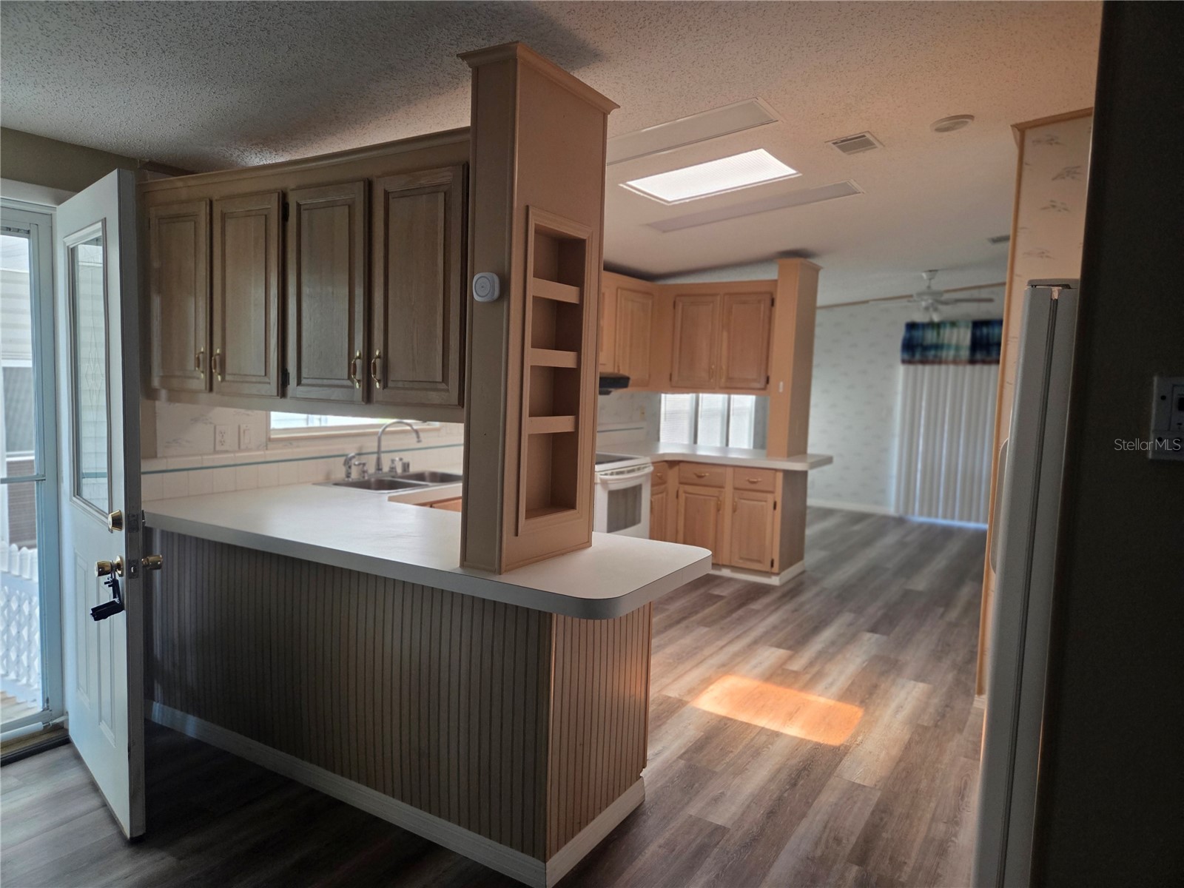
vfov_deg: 58.9
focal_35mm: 23
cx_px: 592
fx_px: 787
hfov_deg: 73.9
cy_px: 444
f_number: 1.8
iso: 500
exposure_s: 1/120
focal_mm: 5.4
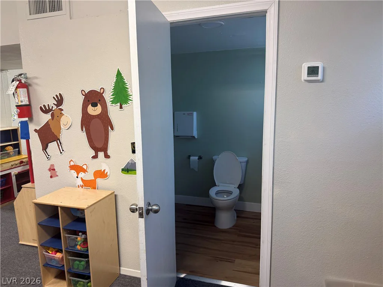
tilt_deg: -8.3
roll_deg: +1.6
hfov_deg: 71.6
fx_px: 266
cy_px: 144
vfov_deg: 56.8
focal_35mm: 24
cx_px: 192
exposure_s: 1/60
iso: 160
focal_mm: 6.76
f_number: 1.78
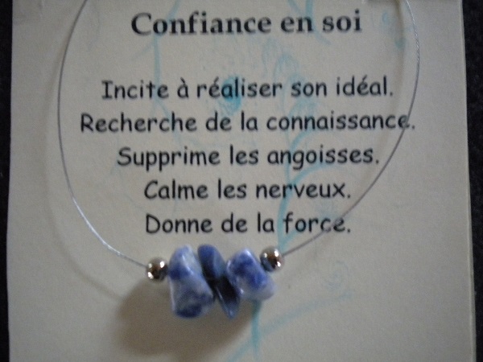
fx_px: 572
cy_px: 181
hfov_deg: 45.8
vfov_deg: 35.1
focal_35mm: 41
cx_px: 242
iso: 800
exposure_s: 1/5.3
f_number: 3.5
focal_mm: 7.4
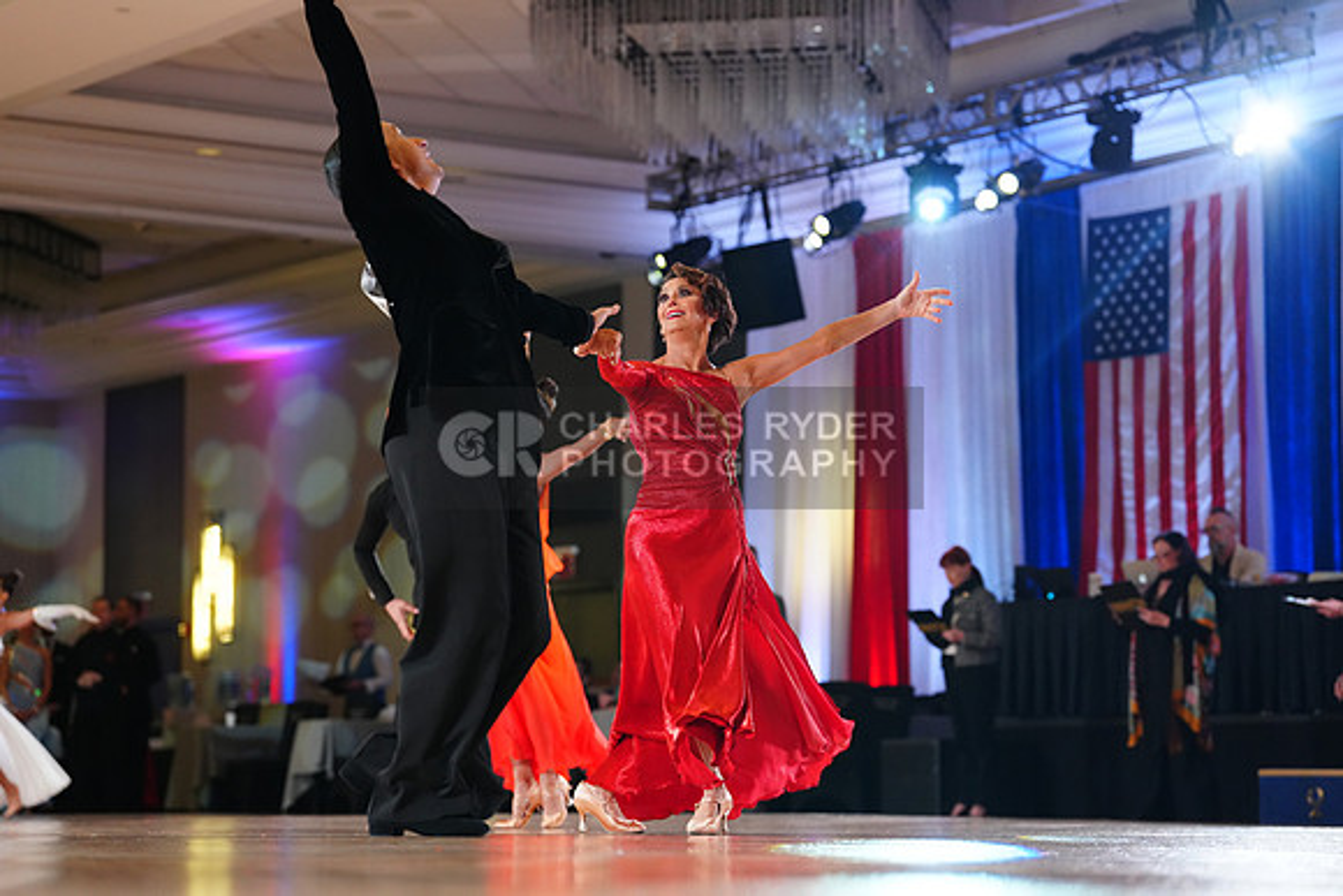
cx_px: 672
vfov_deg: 14.4
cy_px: 448
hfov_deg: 21.5
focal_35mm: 95
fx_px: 3545
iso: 3200
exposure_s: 1/640
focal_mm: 95
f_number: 3.2
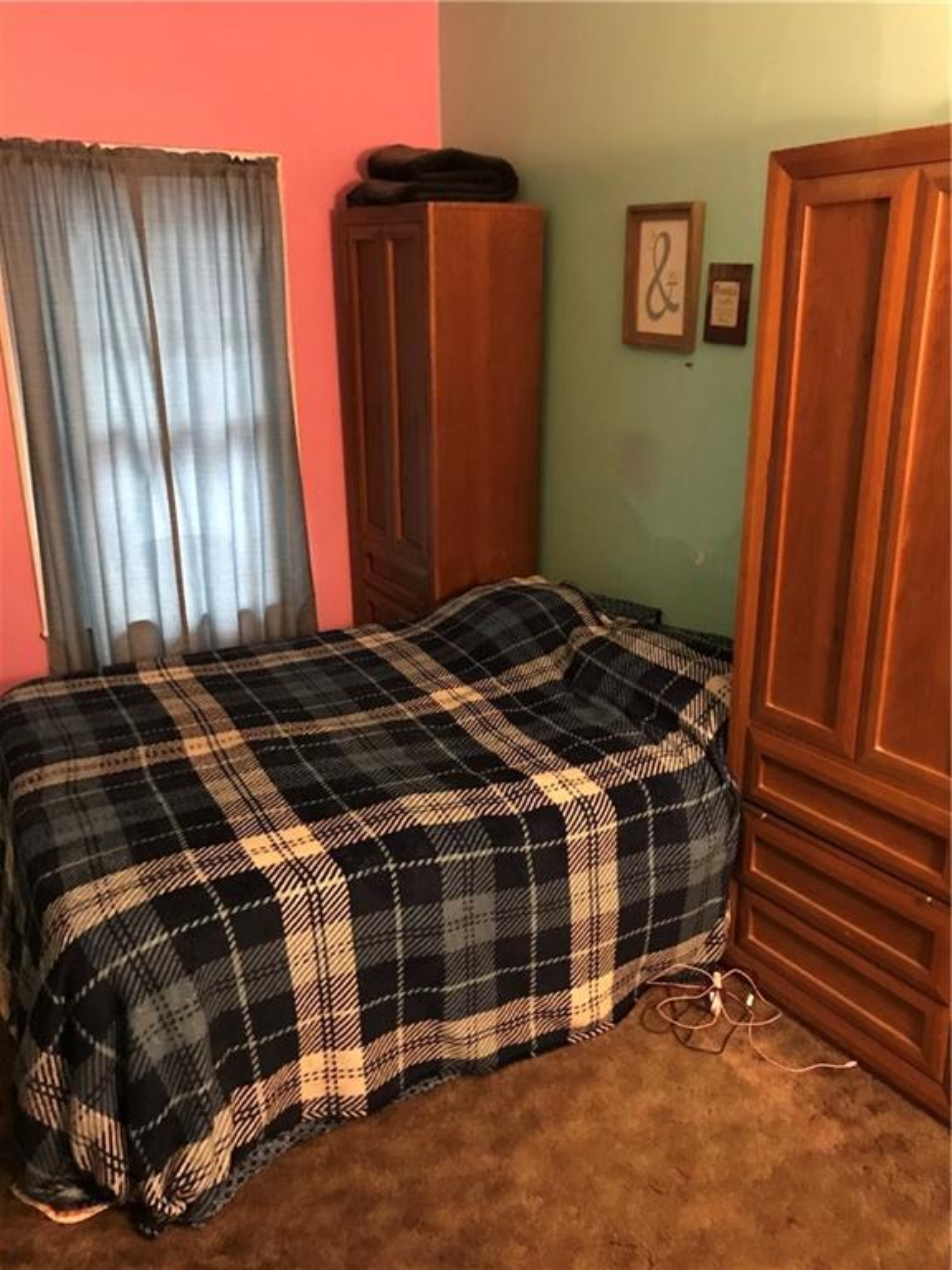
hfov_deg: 49.7
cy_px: 635
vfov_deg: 63.4
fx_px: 1027
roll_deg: +1.0
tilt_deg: -17.5
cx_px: 476
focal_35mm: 28
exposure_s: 1/4
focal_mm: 3.99
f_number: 1.8
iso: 100
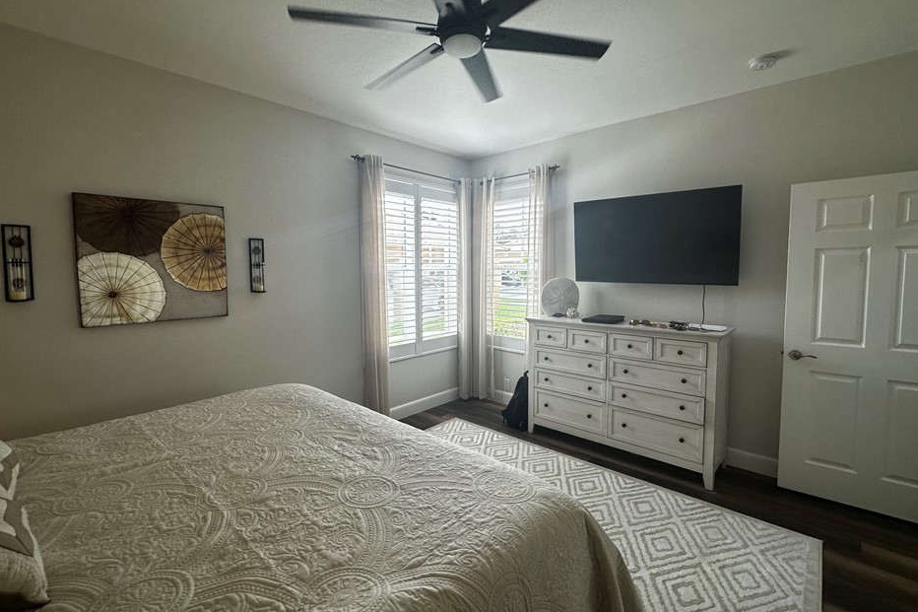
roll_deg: -0.1
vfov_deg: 73.7
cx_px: 456
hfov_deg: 96.7
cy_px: 297
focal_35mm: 16
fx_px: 408
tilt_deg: -3.3
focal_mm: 2.22
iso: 64
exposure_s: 1/120
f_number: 2.2
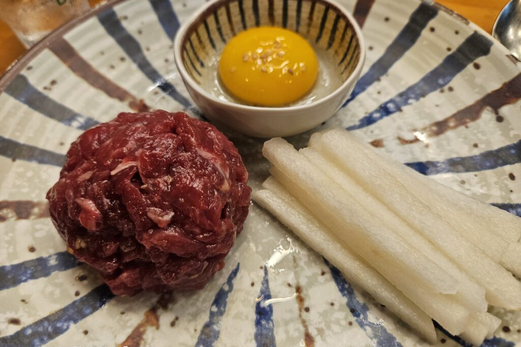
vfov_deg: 53.0
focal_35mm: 24
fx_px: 347
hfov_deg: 73.8
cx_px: 260
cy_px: 189
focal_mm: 5.4
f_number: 1.8
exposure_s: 1/120
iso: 250
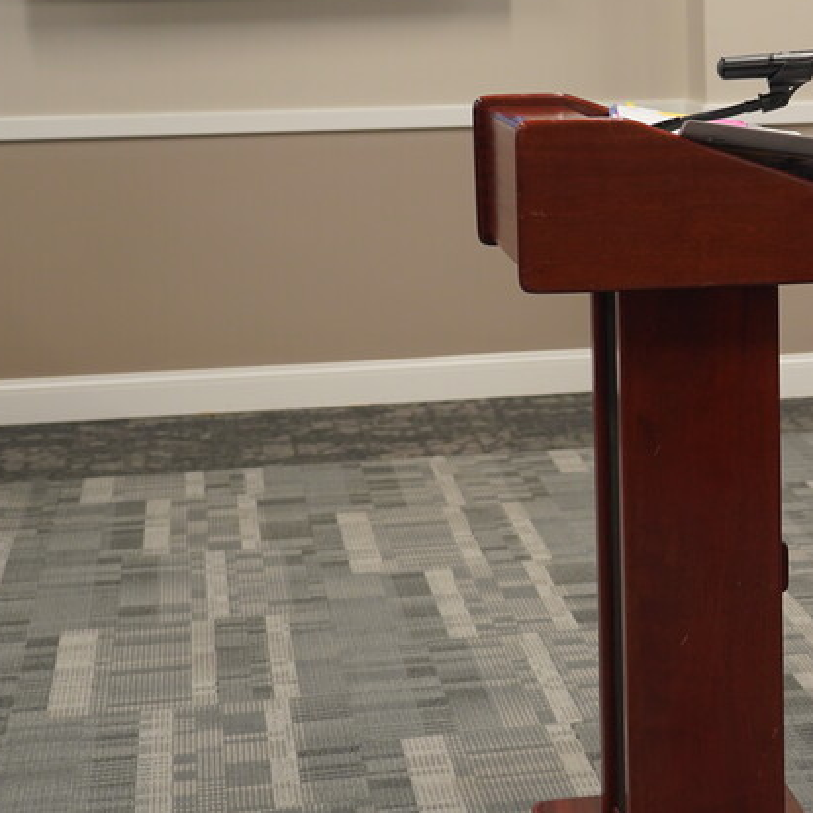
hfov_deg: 19.6
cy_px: 279
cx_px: 819
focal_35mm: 86
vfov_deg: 20.1
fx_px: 2285
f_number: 4
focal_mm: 41
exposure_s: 1/160
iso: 800
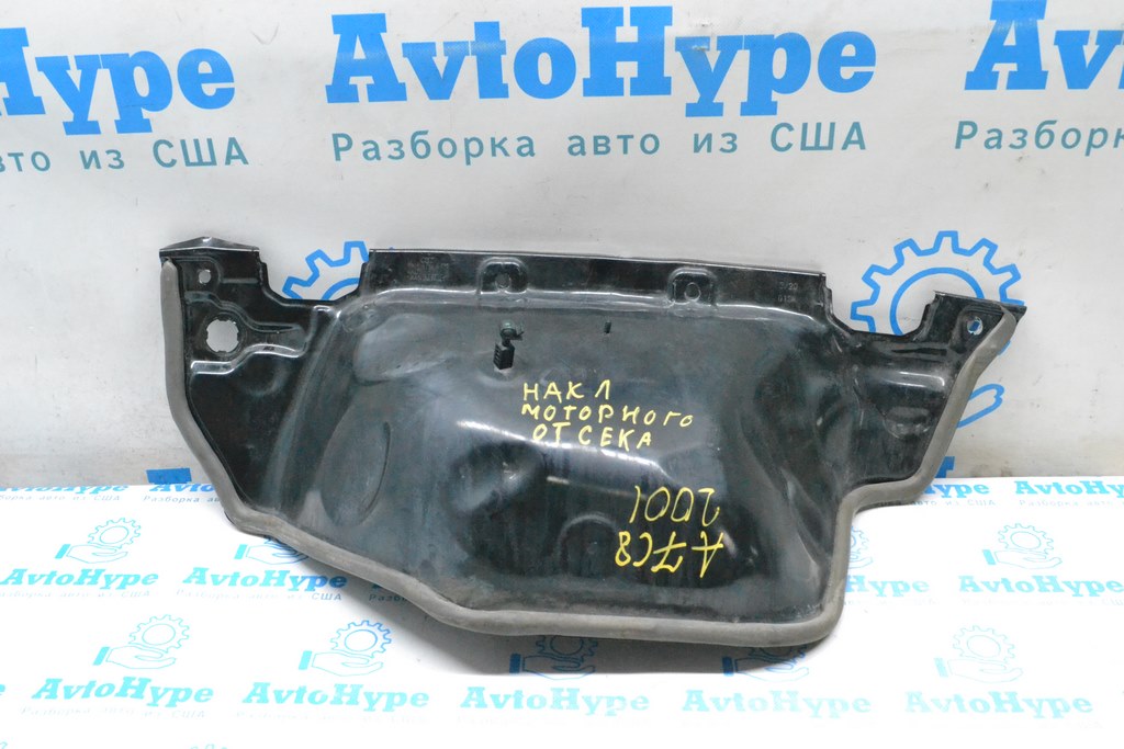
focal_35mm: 36
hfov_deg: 53.1
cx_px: 562
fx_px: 1124
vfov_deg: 36.9
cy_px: 374
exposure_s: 1/125
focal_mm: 24
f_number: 9
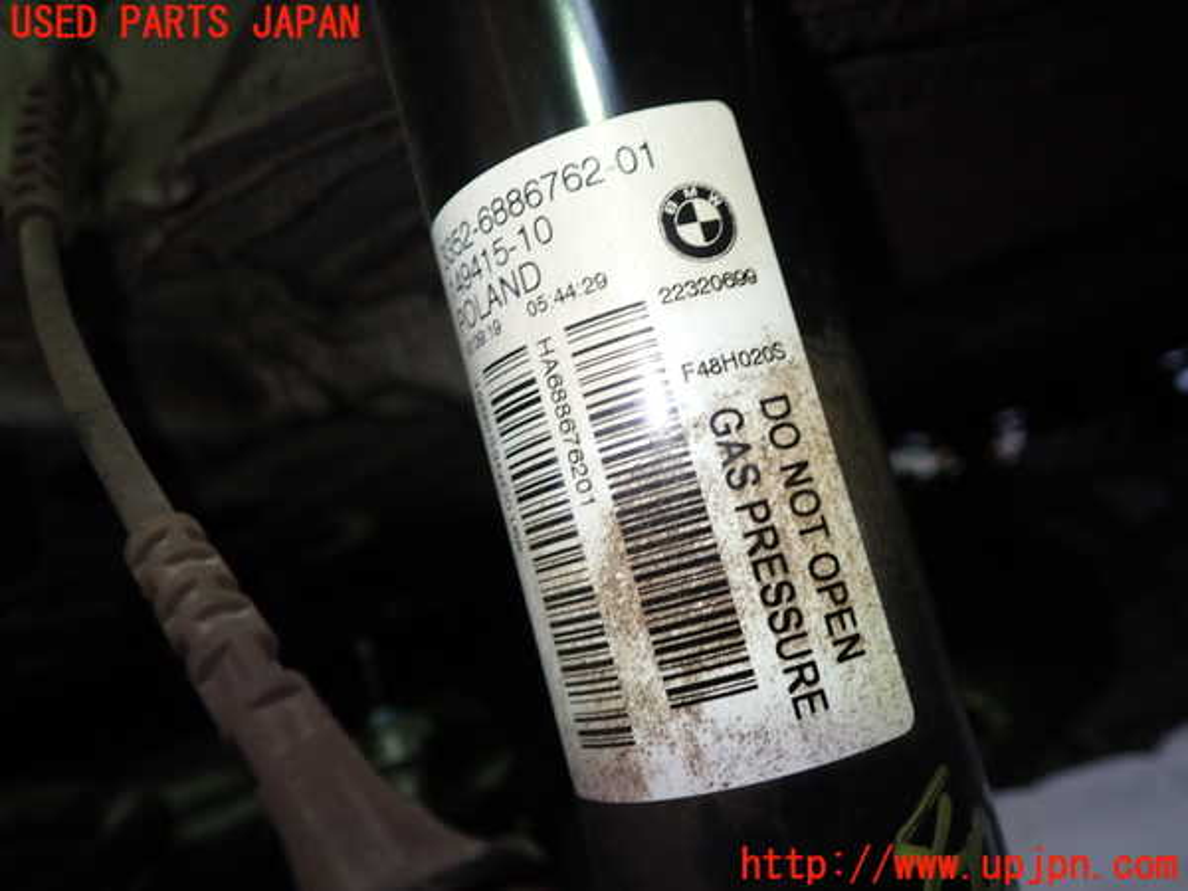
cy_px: 446
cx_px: 594
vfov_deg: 46.8
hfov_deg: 60.0
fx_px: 1030
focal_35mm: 30
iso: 200
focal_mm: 5.4
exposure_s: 1/60
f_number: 2.3
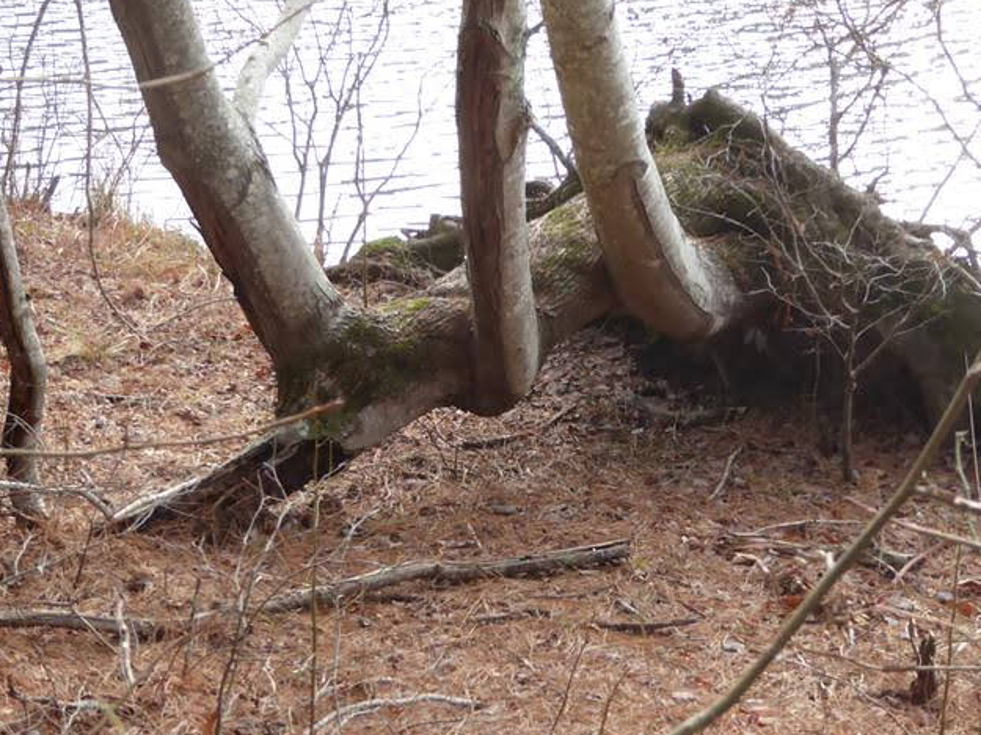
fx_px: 2577
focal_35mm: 91
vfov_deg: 16.2
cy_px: 419
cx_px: 529
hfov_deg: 21.5
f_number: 4.6
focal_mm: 13.2
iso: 250
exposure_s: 1/60
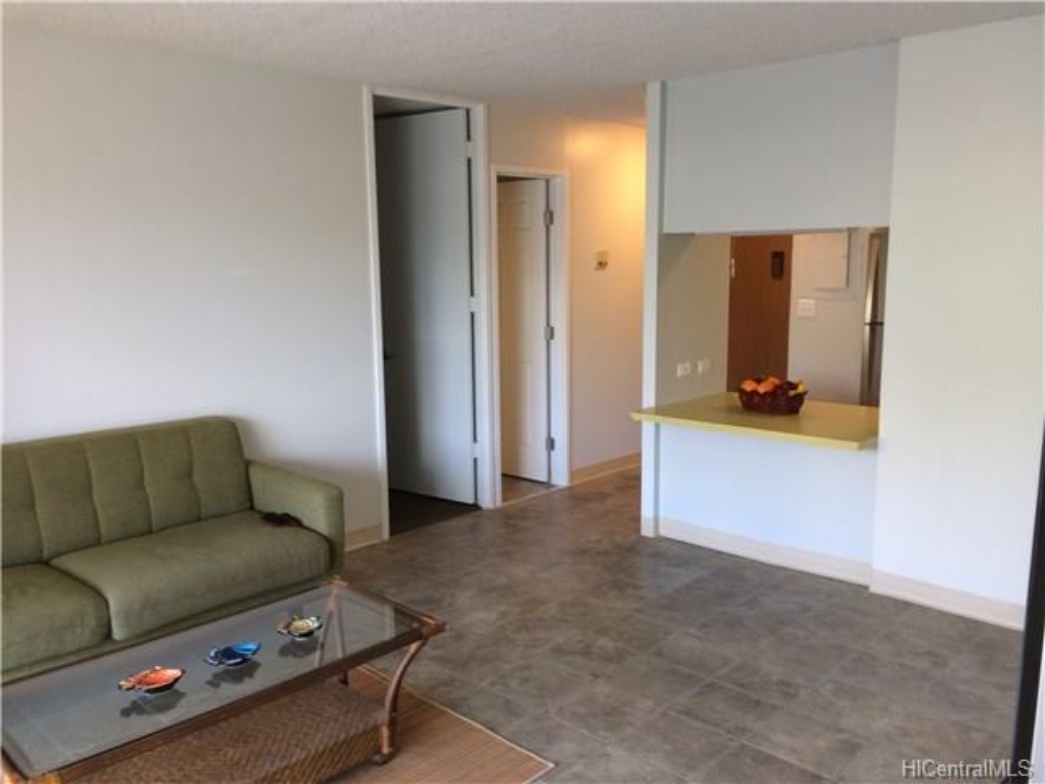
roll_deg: +1.3
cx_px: 522
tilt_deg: -6.8
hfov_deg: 61.7
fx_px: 875
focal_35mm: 29
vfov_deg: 48.2
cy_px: 392
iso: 40
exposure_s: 1/30
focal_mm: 4.15
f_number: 2.2
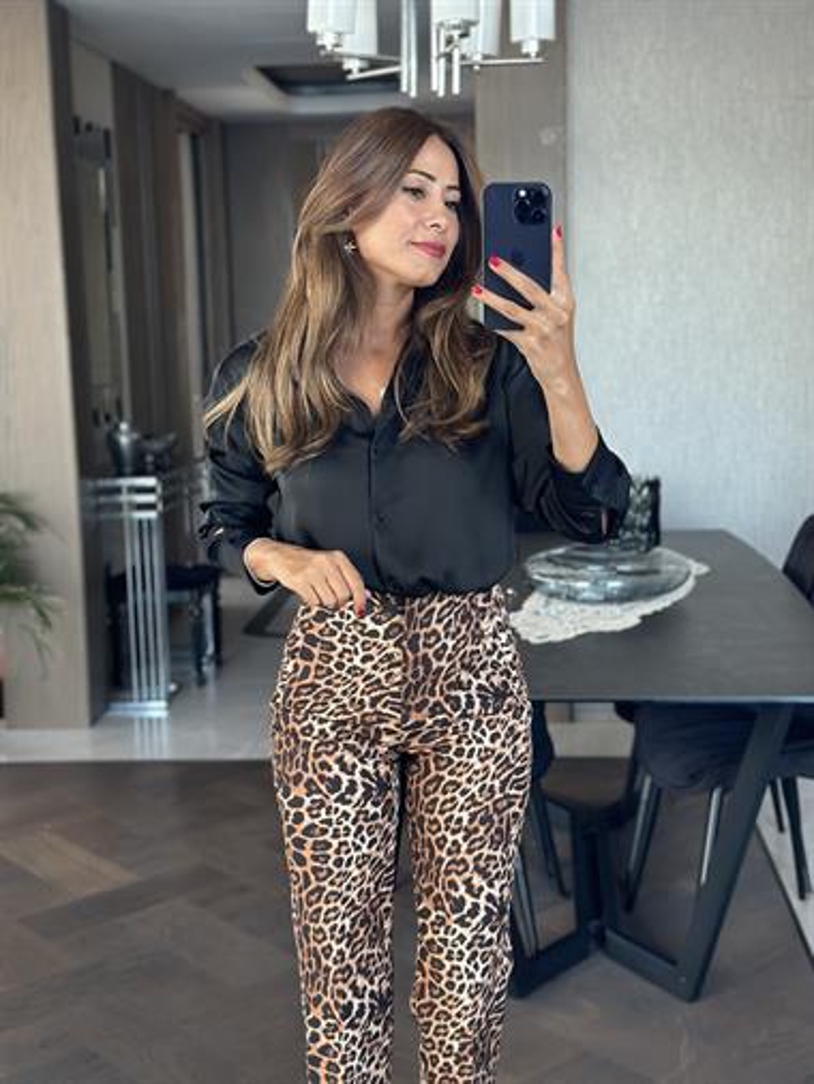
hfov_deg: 30.3
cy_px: 542
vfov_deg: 39.6
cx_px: 407
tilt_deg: -15.7
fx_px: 1504
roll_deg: +2.4
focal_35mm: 48
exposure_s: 1/60
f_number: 1.78
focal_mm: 6.86
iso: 160
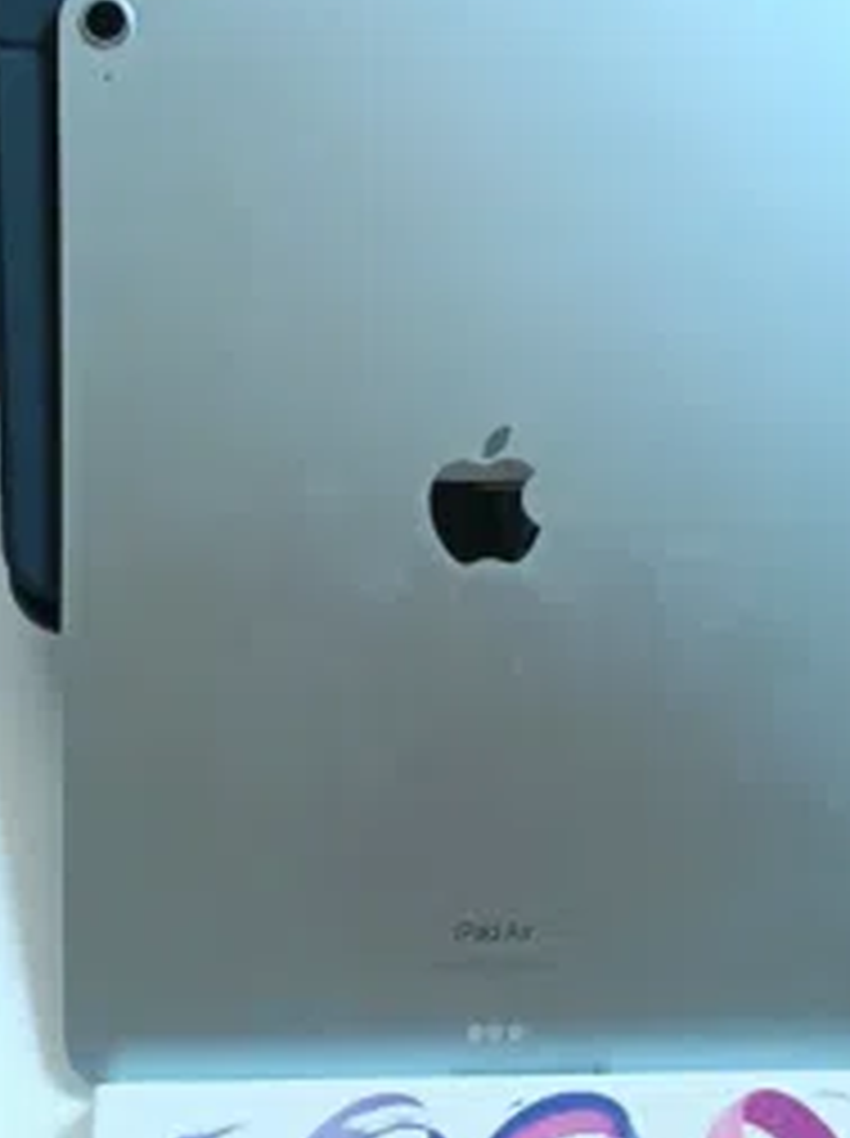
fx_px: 2495
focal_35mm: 76
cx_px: 459
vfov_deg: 25.4
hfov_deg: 19.3
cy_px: 279
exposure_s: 1/33.3
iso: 633
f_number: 4
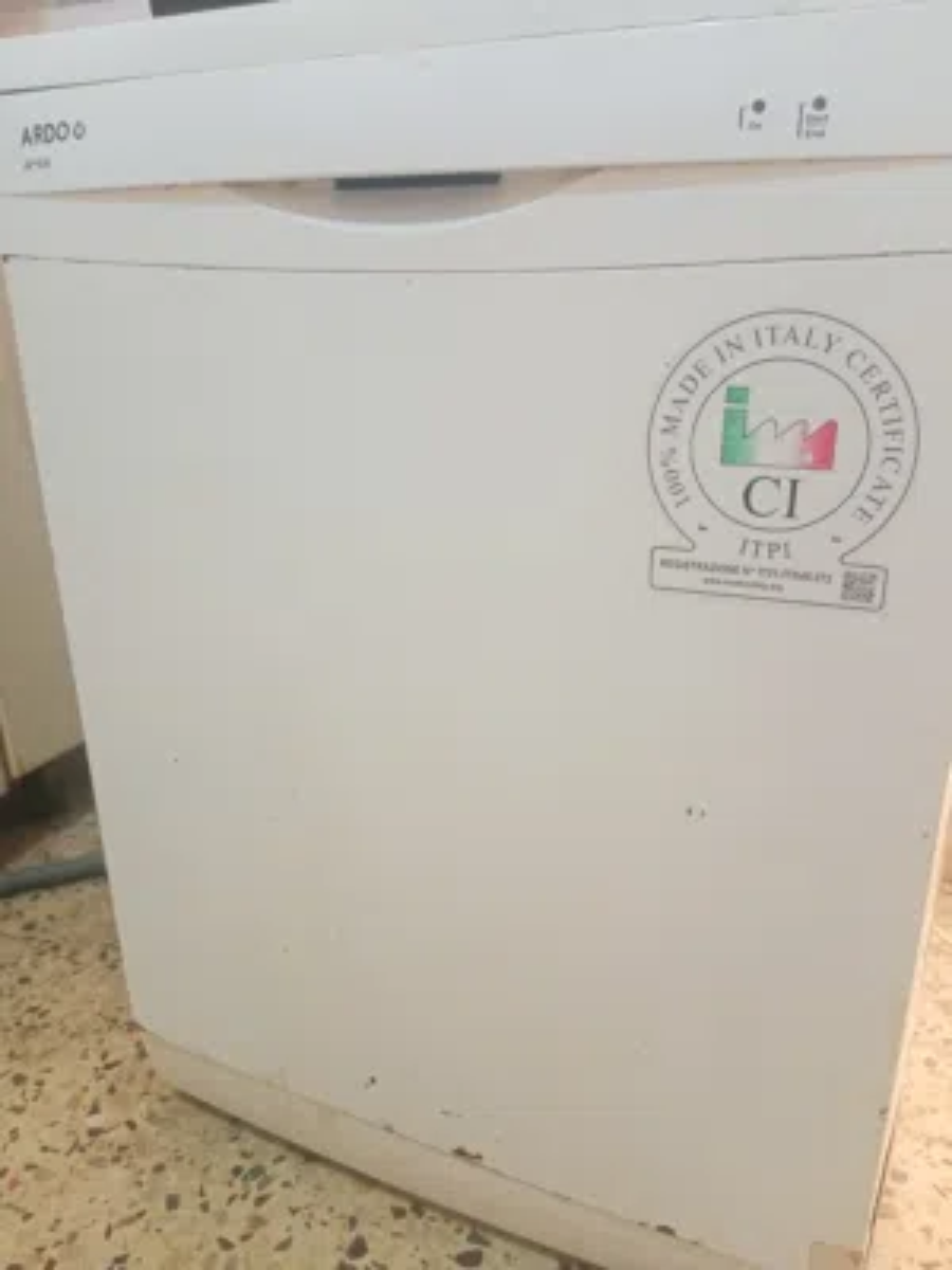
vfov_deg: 65.3
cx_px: 476
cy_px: 635
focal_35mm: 27
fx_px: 990
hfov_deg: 51.4
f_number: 1.6
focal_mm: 4.11
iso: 3217
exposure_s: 1/30
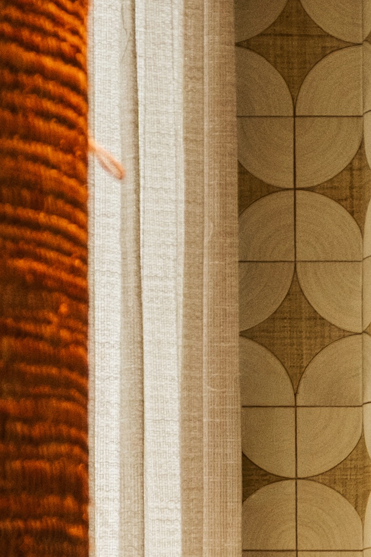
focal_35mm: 291
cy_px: 929
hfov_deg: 4.6
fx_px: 4497
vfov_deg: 6.9
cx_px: 913
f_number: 6.4
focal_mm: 29.6
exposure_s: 1/60
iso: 250
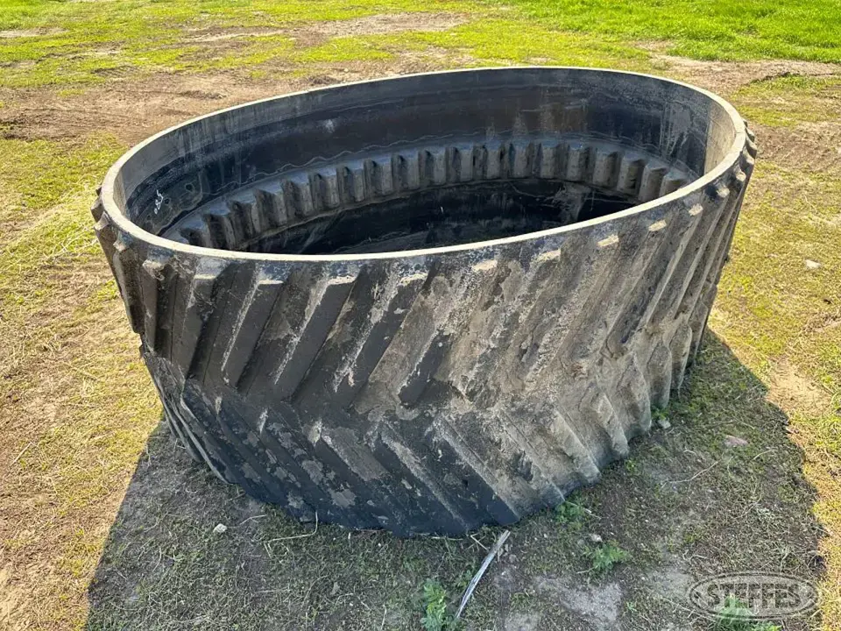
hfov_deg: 71.6
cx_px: 420
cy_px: 316
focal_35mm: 24
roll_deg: +2.4
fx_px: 583
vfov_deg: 56.8
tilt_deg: -27.9
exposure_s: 1/513
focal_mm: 6.86
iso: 80
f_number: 1.78
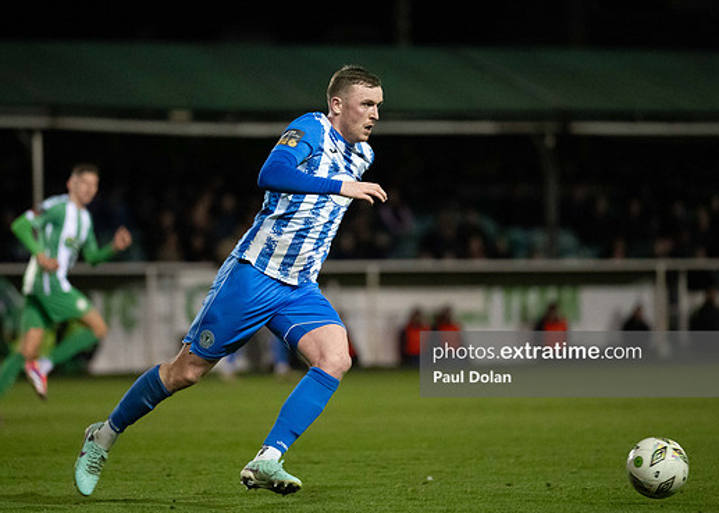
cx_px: 297
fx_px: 5798
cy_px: 215
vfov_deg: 5.1
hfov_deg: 7.1
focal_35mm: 284
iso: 8000
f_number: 2.8
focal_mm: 200
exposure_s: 1/1250
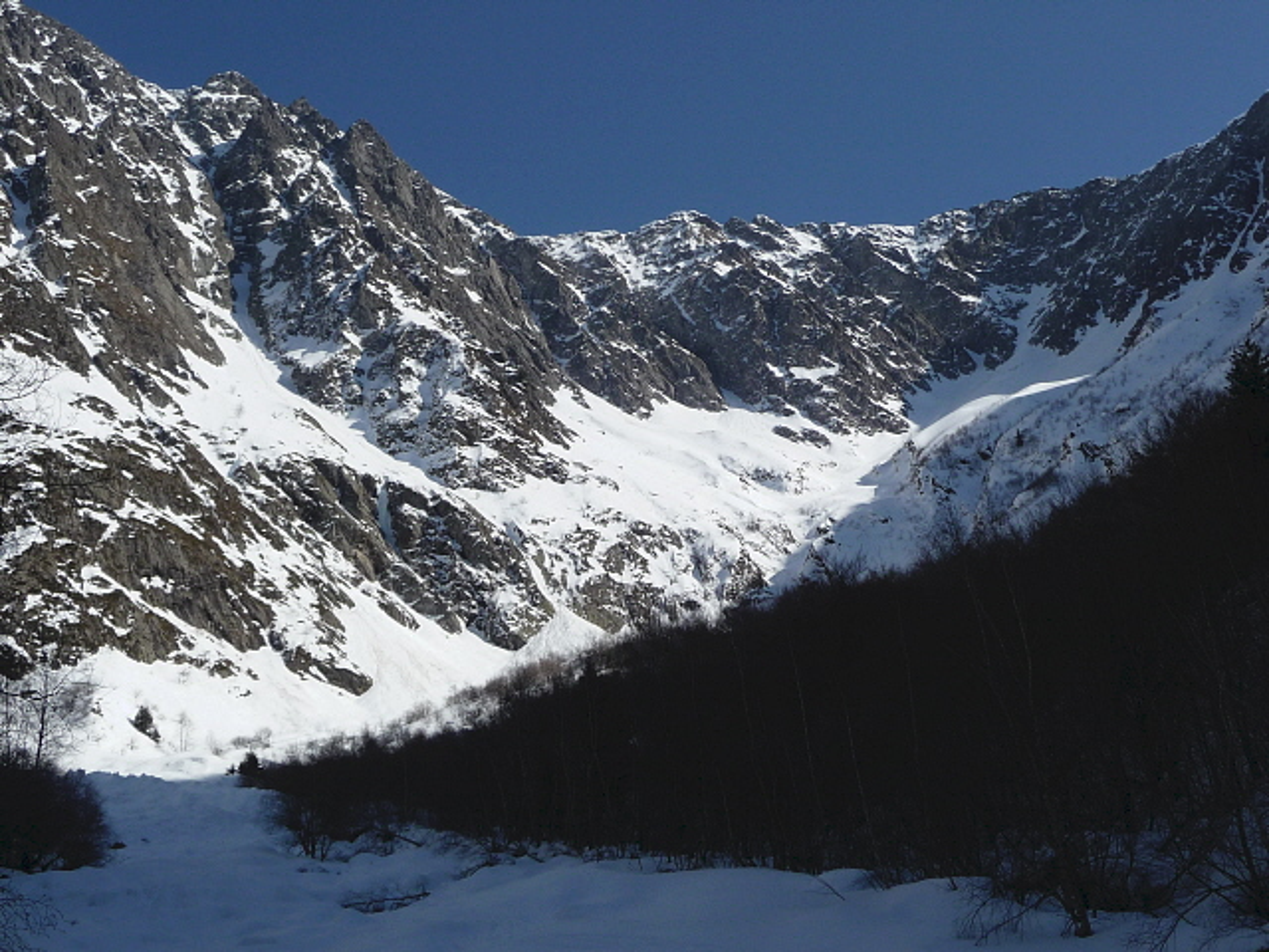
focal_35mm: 41
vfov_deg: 35.1
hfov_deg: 45.8
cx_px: 634
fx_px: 1503
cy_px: 476
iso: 100
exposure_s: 1/320
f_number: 8
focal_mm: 5
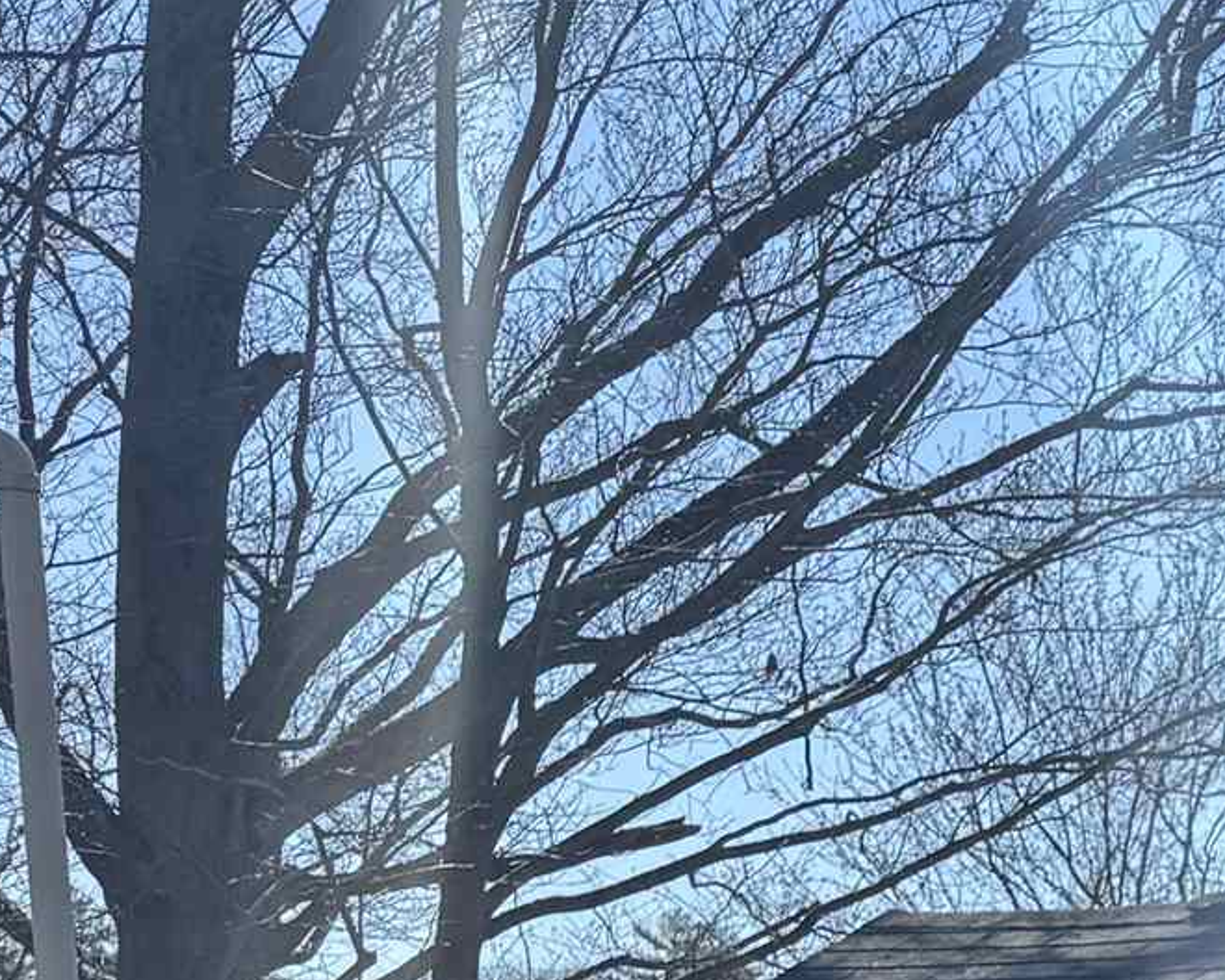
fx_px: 3952
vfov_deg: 12.9
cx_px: 2585
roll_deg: +1.6
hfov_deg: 14.2
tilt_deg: -5.5
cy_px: 1706
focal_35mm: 109
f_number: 1.78
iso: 80
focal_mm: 6.76
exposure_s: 1/4310
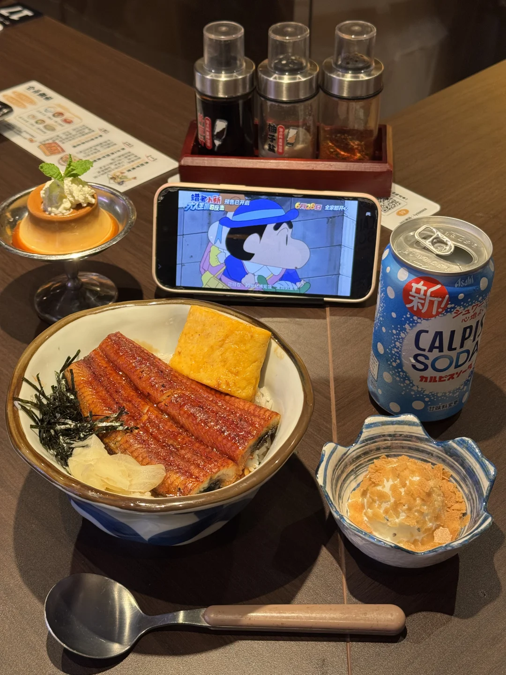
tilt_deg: -38.4
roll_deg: -0.2
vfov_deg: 39.7
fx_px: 936
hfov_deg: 30.3
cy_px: 338
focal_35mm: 48
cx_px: 253
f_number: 1.78
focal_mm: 6.76
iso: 64
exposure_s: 1/50
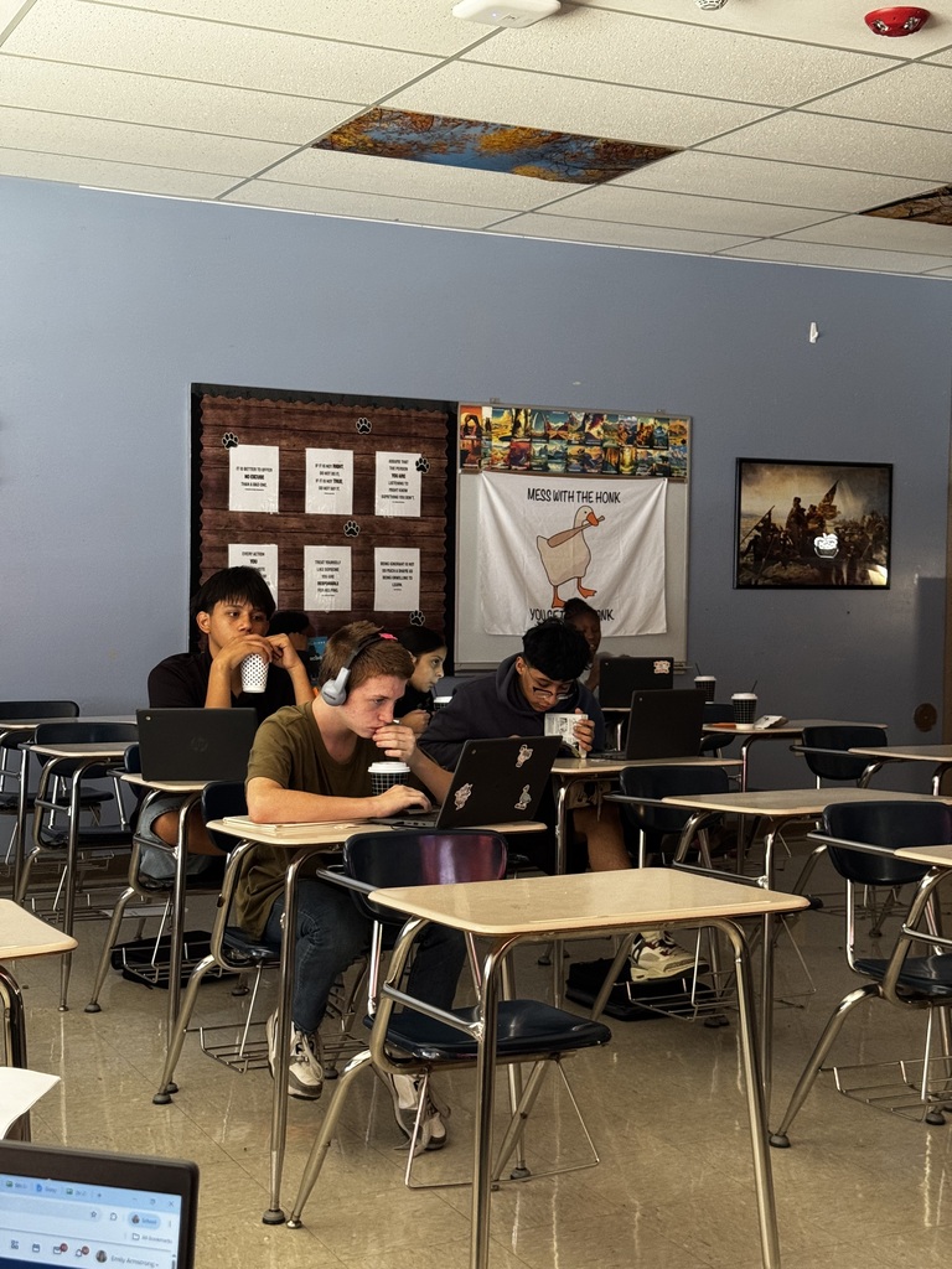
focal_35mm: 48
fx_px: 1760
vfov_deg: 39.7
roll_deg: -0.7
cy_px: 634
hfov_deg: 30.3
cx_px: 476
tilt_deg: -2.7
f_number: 1.78
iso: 400
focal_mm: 6.76
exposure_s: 1/40
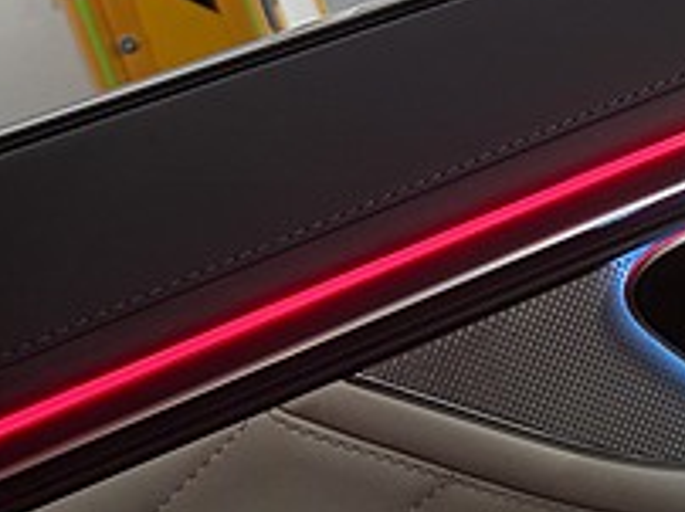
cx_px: 631
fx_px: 1759
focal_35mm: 89
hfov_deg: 21.5
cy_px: -66
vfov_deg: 16.0
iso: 250
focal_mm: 6.5
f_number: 1.4
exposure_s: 1/120
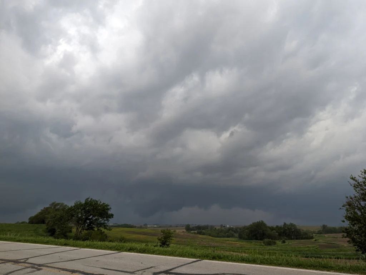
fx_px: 254
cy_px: 138
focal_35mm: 24
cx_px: 183
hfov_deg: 71.5
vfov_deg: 56.9
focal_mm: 6.9
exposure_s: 1/205
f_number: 1.68
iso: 23
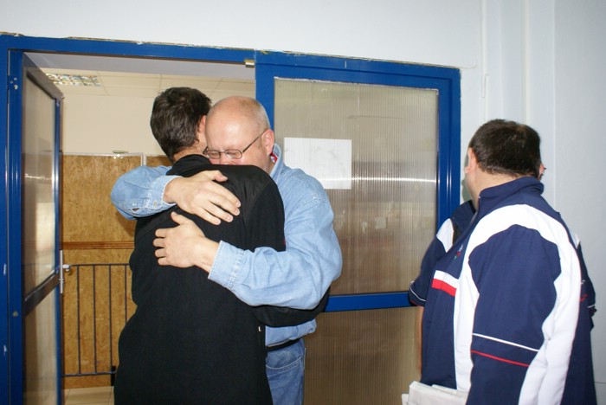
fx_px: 505
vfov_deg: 43.7
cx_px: 303
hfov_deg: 61.9
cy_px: 202
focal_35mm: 30
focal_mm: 20
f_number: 5.6
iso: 800
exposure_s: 1/30
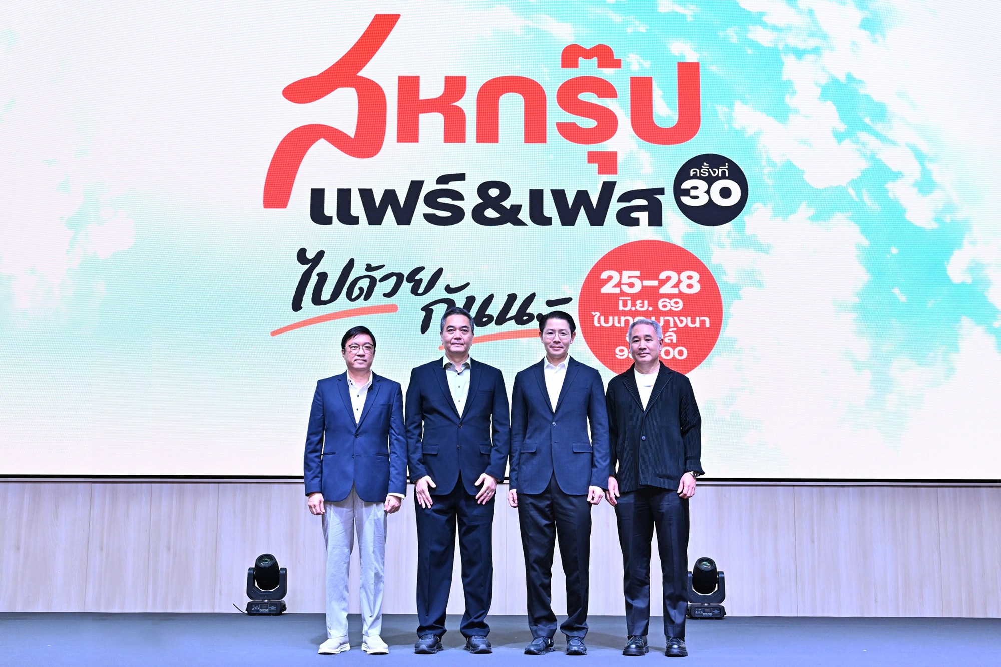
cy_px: 334
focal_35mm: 39
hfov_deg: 49.6
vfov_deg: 34.2
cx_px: 500
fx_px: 1084
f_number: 8
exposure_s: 1/100
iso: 2500
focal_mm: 39
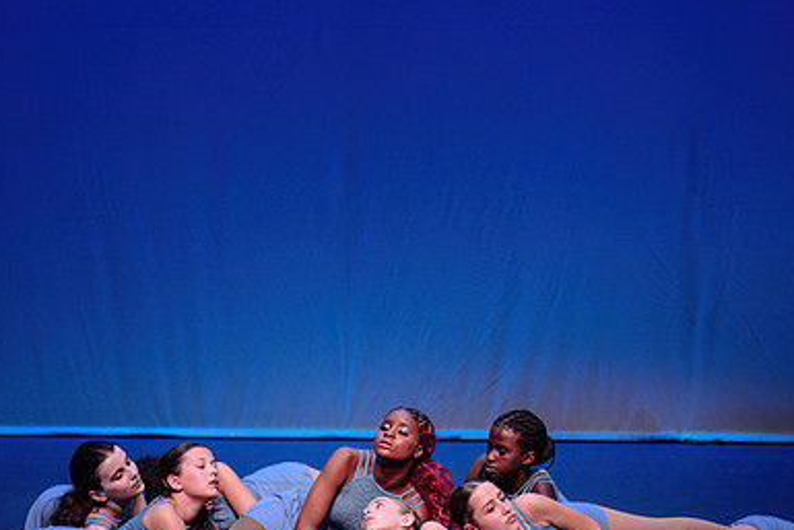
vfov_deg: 5.9
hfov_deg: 8.8
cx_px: 325
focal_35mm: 234
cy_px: 321
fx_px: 5163
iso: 1250
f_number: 2.8
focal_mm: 140
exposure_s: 1/800
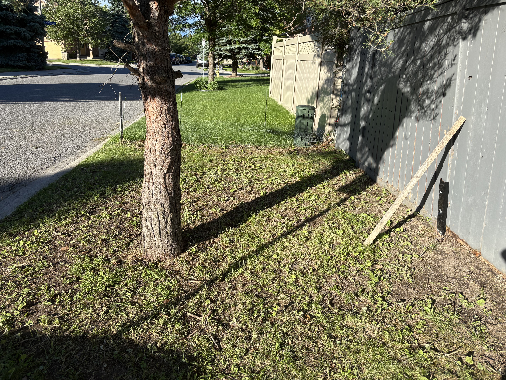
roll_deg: -3.6
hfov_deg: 67.3
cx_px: 253
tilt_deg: -20.4
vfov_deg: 53.1
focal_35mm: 26
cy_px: 190
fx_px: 380
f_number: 1.6
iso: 50
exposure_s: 1/1517
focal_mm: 5.96
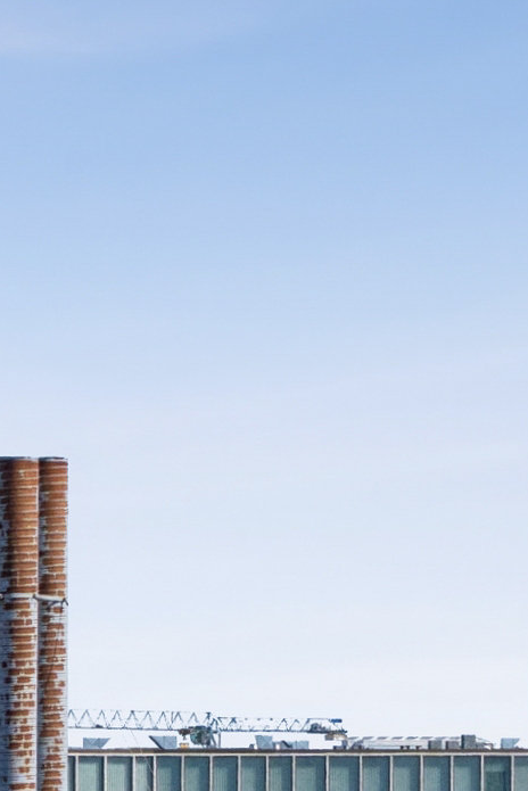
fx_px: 9955
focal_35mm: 453
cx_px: -361
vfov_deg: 4.5
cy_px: 864
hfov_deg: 3.0
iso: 400
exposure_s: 1/3200
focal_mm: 70
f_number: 7.1
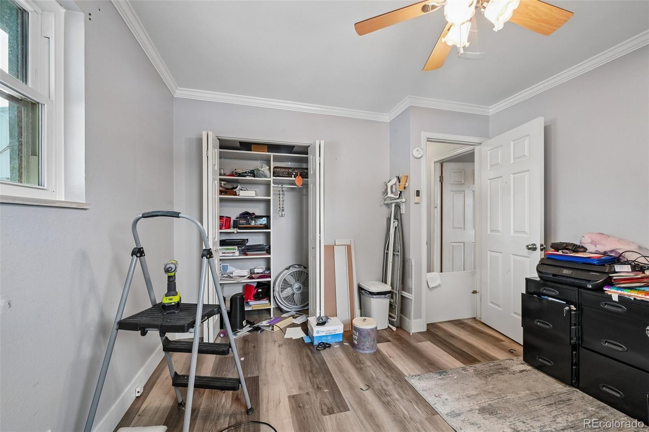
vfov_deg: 81.2
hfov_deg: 104.3
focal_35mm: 14
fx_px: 252
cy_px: 216
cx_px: 324
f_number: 10
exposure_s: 1/6
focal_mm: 14
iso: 400
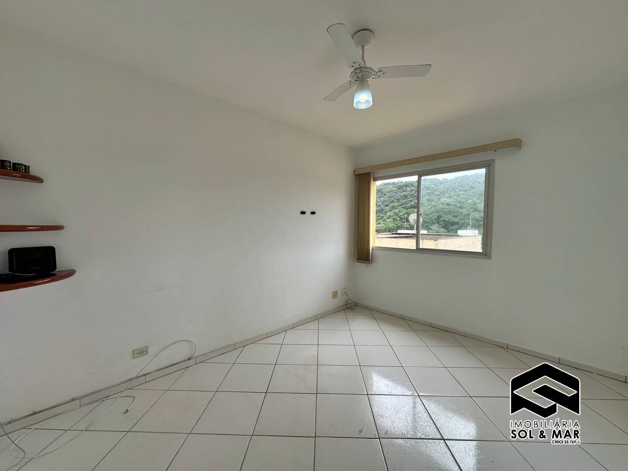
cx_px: 314
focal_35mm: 14
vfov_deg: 85.7
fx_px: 254
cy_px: 236
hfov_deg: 102.1
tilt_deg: -2.6
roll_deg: -0.6
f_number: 2.2
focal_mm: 2.22
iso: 40
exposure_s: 1/418
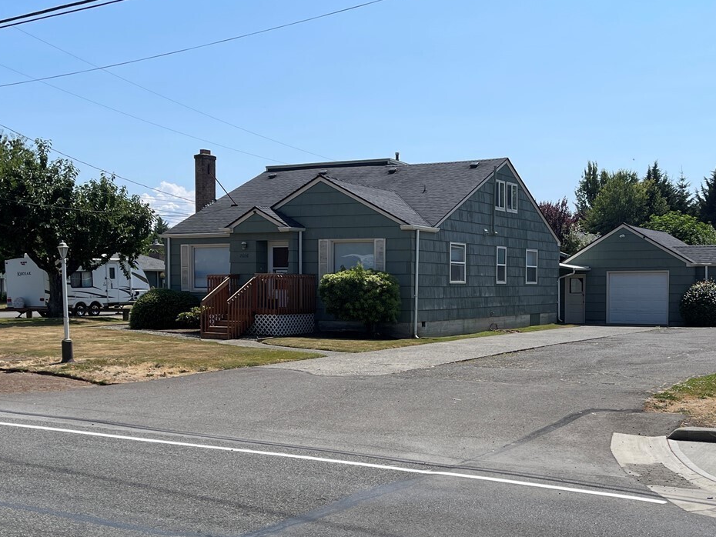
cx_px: 432
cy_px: 327
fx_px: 890
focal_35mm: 43
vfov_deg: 33.5
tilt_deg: -2.4
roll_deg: +0.5
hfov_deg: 43.6
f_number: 1.6
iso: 32
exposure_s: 1/4717
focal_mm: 5.1
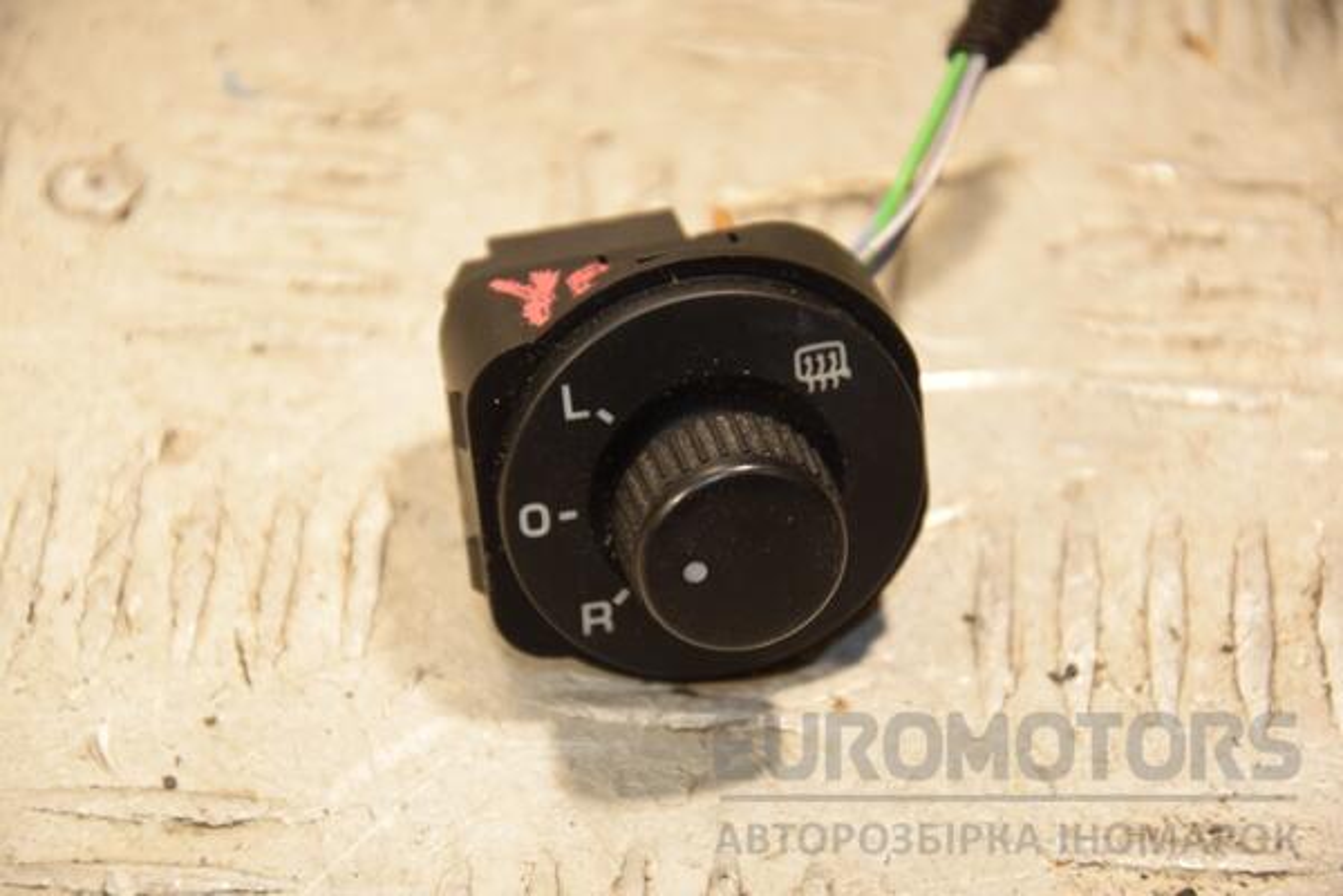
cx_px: 672
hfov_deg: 13.0
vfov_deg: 8.7
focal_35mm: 158
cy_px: 448
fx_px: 5875
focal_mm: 105
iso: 800
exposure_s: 1/200
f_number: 5.6
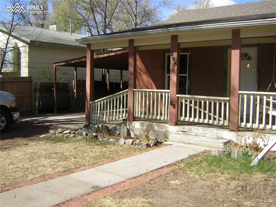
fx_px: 287
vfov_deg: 39.7
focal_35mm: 36
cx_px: 138
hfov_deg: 51.4
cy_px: 104
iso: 50
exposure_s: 1/214
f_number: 5.2
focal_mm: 4.7
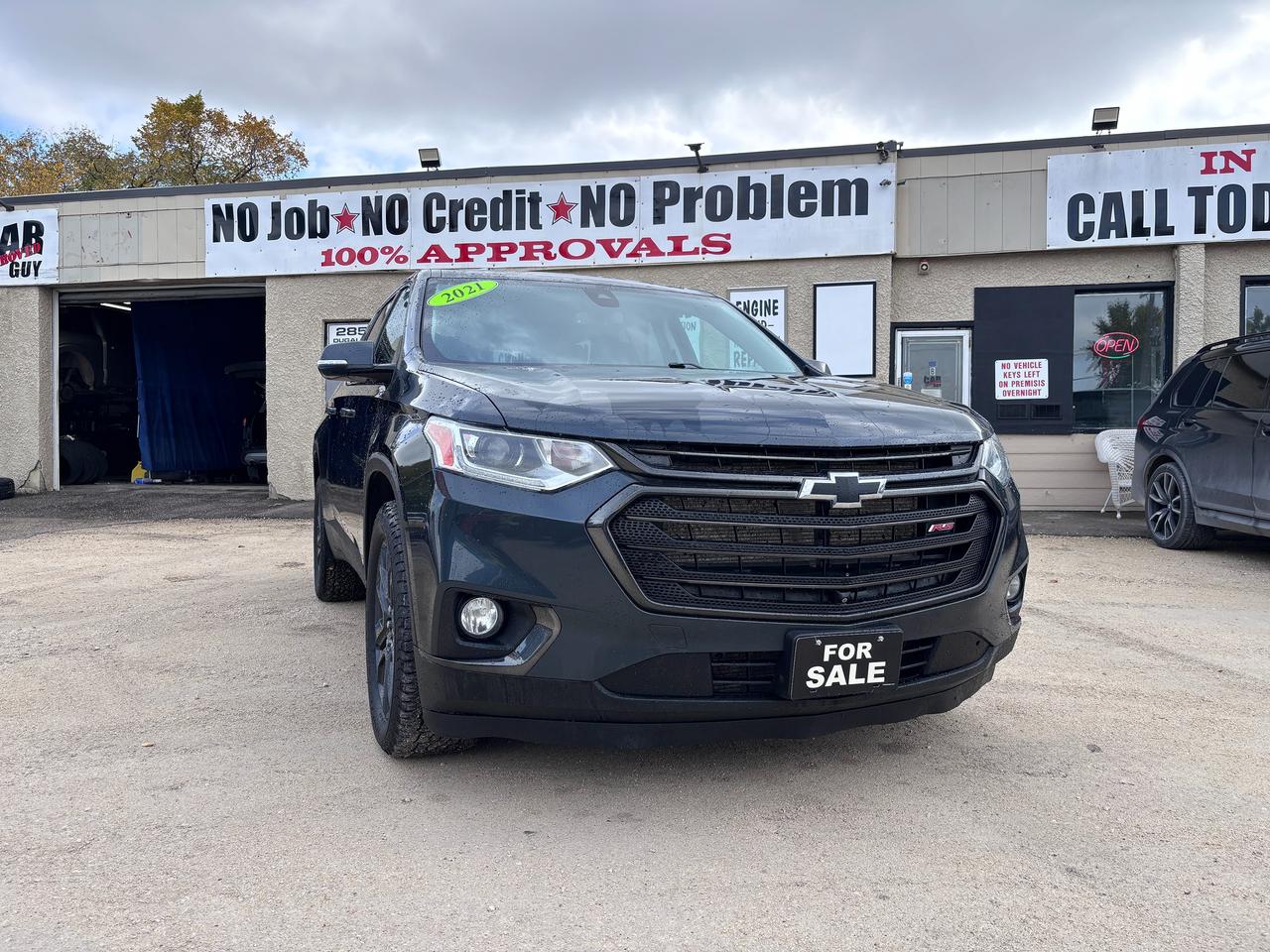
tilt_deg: -0.9
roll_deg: -0.1
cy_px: 476
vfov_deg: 53.1
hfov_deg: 67.3
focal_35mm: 26
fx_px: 954
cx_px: 635
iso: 50
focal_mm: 5.96
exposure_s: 1/1220
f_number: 1.6
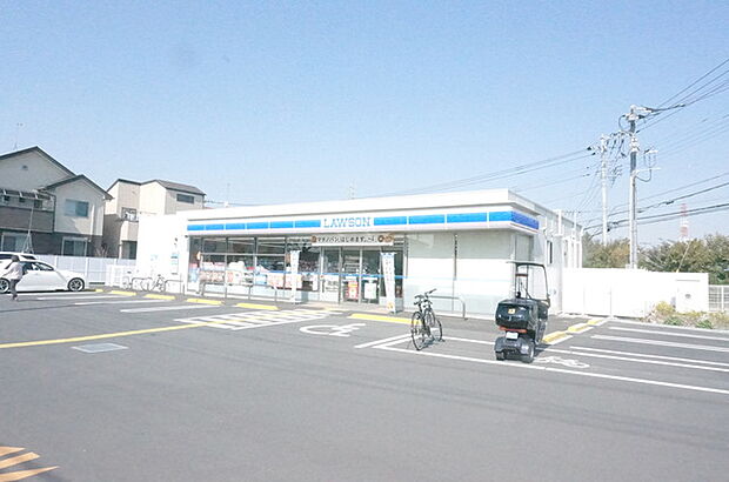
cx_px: 364
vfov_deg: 52.9
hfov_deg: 73.9
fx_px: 485
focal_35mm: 24
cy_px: 241
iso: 25600
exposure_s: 1/4000
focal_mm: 16
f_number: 22
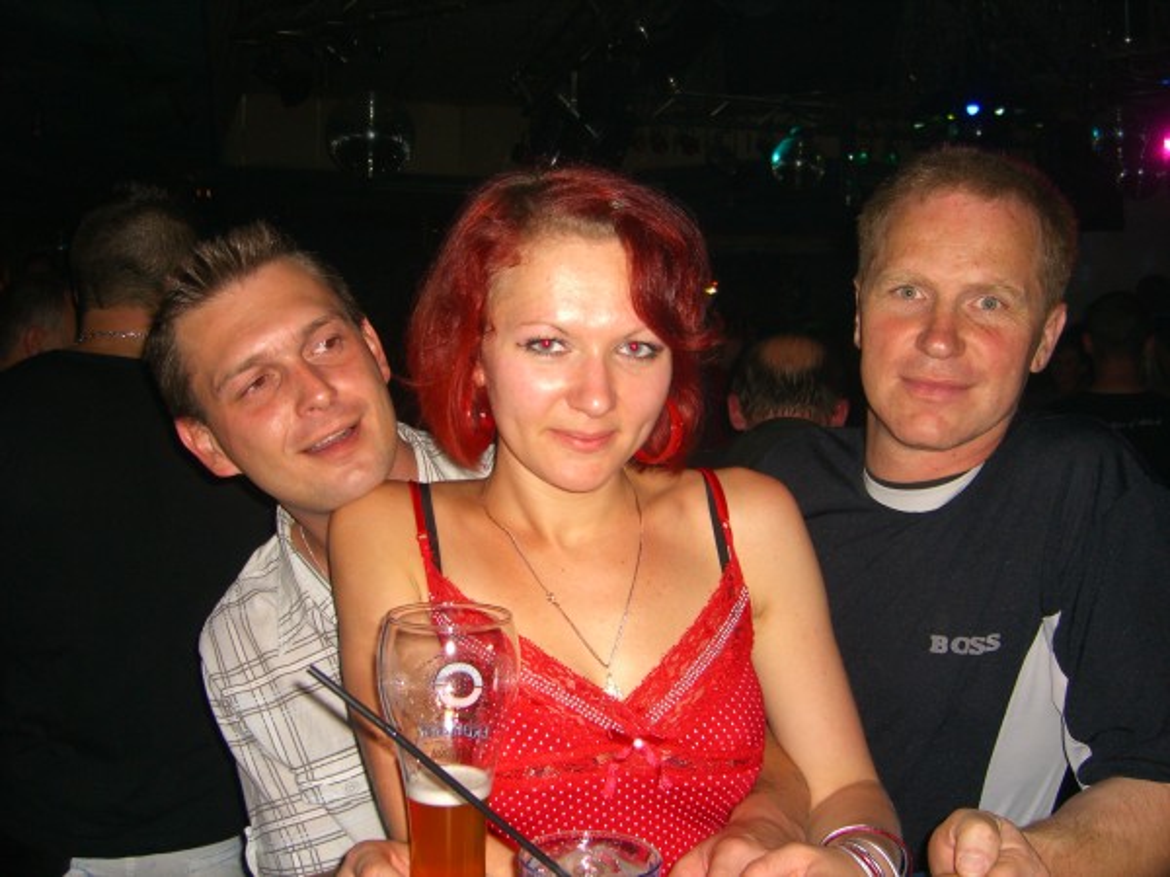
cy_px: 438
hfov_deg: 49.0
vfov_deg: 37.7
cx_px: 585
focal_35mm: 38
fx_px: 1284
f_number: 2.8
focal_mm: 7.9
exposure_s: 1/60
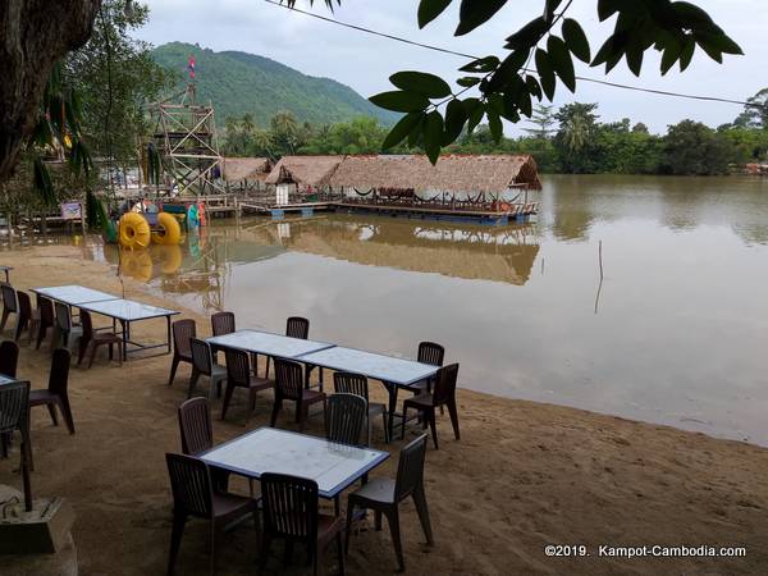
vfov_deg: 53.1
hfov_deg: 67.3
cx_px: 384
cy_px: 288
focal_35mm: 26
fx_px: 577
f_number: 1.7
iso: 40
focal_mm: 3.93
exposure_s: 1/1180
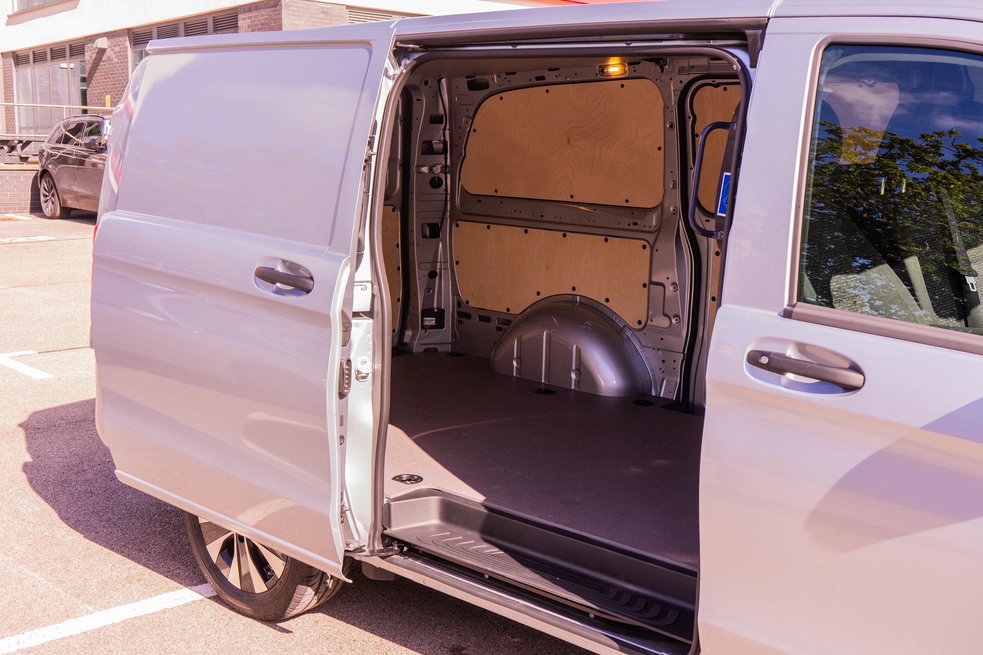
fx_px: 1092
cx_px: 492
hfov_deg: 48.5
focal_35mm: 40
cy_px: 328
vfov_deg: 33.4
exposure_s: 1/60
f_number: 9
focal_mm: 40
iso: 200
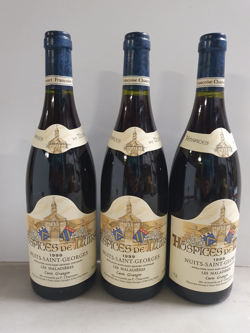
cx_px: 125
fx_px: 250
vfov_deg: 67.3
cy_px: 166
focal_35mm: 26
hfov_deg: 53.1
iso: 400
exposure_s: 1/50
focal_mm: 4.32
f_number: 1.5
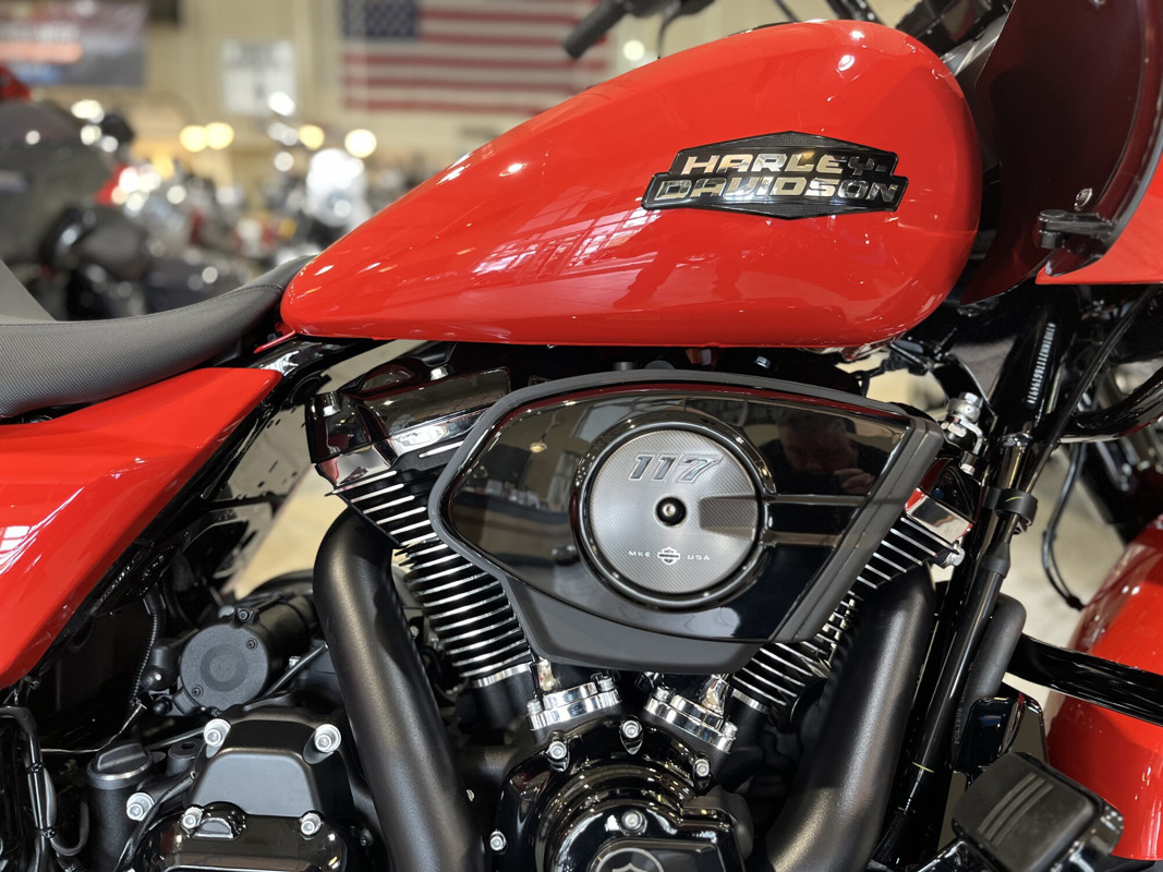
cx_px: 582
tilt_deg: -13.8
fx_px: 873
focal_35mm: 26
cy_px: 436
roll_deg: -1.3
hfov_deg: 67.3
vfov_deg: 53.1
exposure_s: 1/60
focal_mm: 5.1
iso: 200
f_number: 1.6
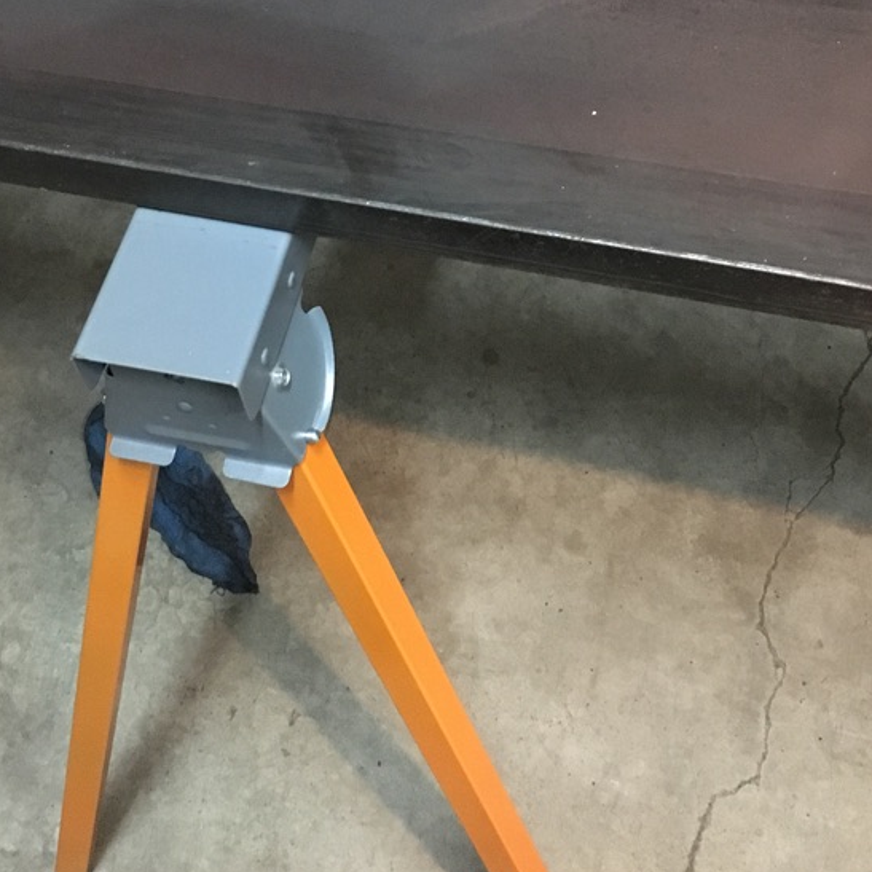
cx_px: 389
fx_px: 1368
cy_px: 102
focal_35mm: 48
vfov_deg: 33.6
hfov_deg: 35.3
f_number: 2.2
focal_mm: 4.15
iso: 320
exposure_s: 1/15
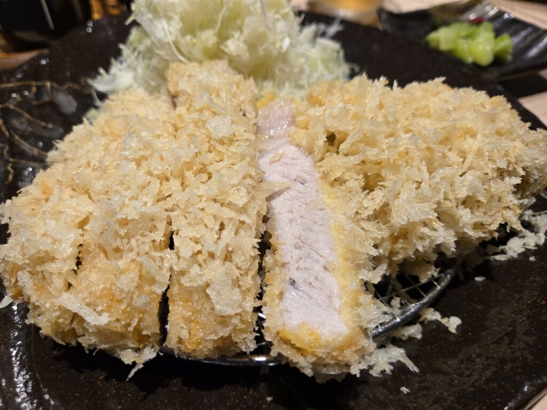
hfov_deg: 73.9
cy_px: 205
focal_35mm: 23
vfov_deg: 58.9
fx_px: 363
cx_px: 274
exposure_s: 1/180
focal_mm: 5.4
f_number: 1.8
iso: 100
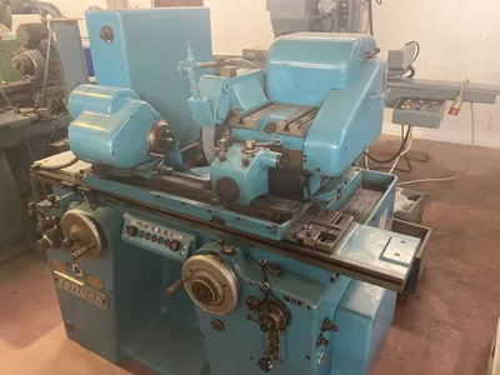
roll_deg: +2.2
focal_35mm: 28
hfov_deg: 63.4
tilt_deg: -25.1
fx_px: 404
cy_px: 188
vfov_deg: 49.7
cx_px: 250
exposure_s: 1/60
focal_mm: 3.99
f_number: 1.8
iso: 320
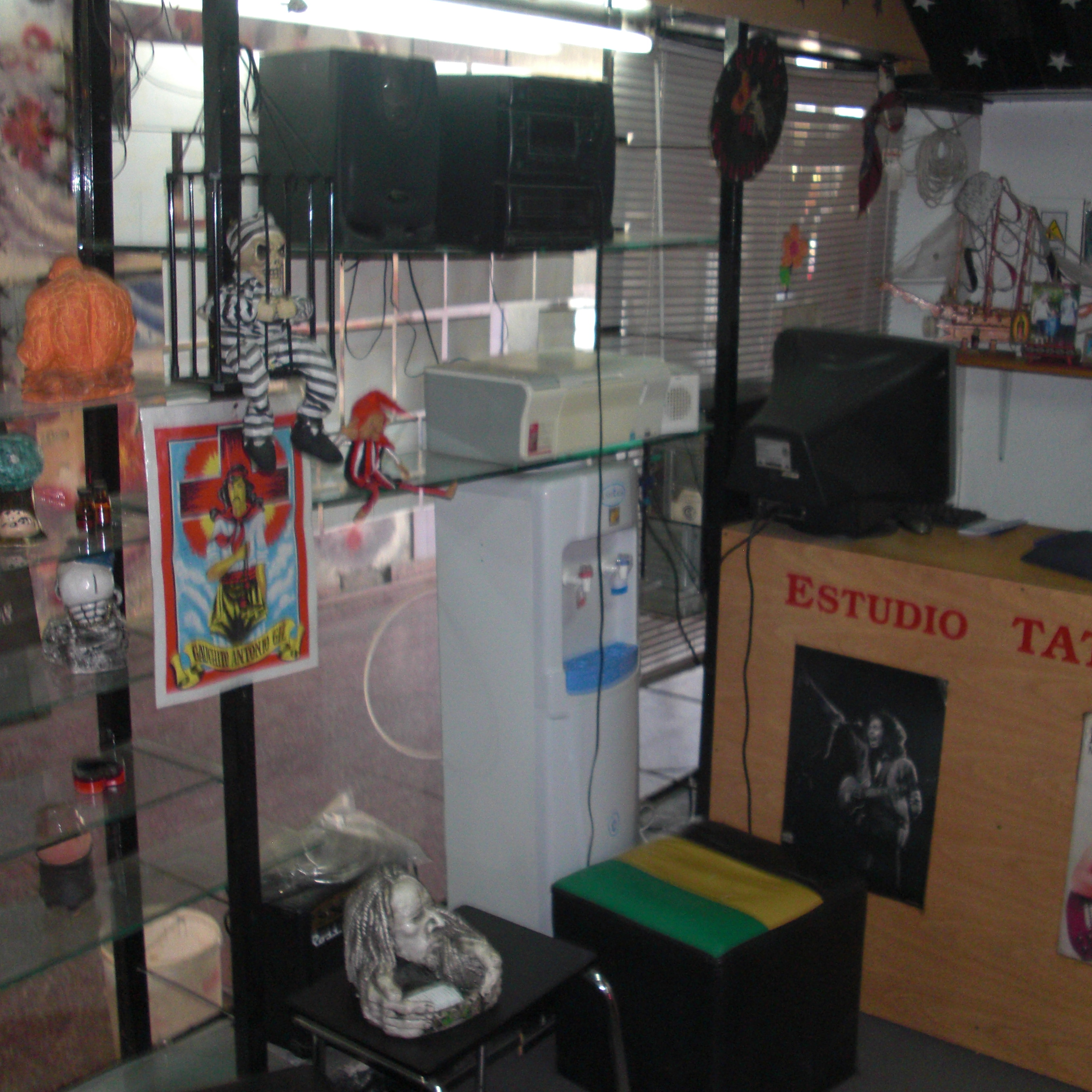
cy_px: 547
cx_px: 653
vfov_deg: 39.2
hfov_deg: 39.0
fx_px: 1535
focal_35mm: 43
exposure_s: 1/30
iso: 200
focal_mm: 6.3
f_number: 2.8
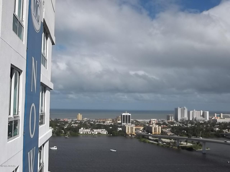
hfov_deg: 41.2
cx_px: 115
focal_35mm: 46
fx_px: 306
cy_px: 86
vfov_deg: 31.5
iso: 80
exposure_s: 1/400
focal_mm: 8.3
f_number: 8.8
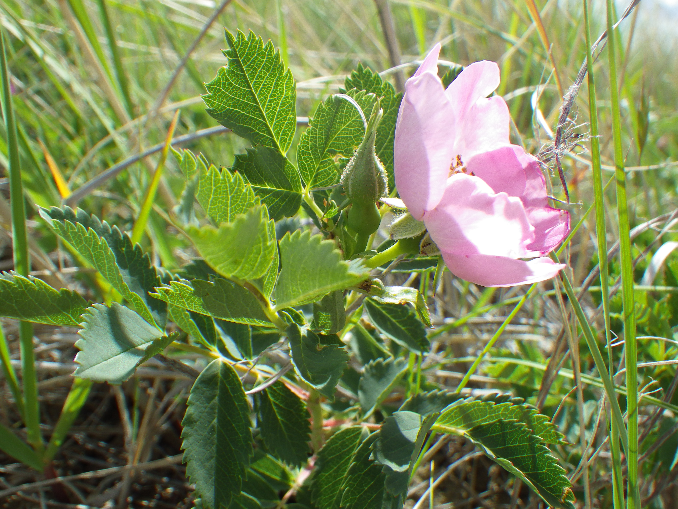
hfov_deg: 54.0
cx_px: 339
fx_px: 666
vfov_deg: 41.8
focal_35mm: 34
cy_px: 254
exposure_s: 1/500
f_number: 4.6
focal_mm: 6.1
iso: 125
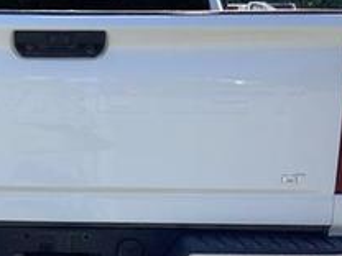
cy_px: 146
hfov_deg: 25.2
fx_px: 741
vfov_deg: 19.6
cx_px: 38
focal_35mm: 75
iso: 25
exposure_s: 1/519
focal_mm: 3.3
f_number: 2.4
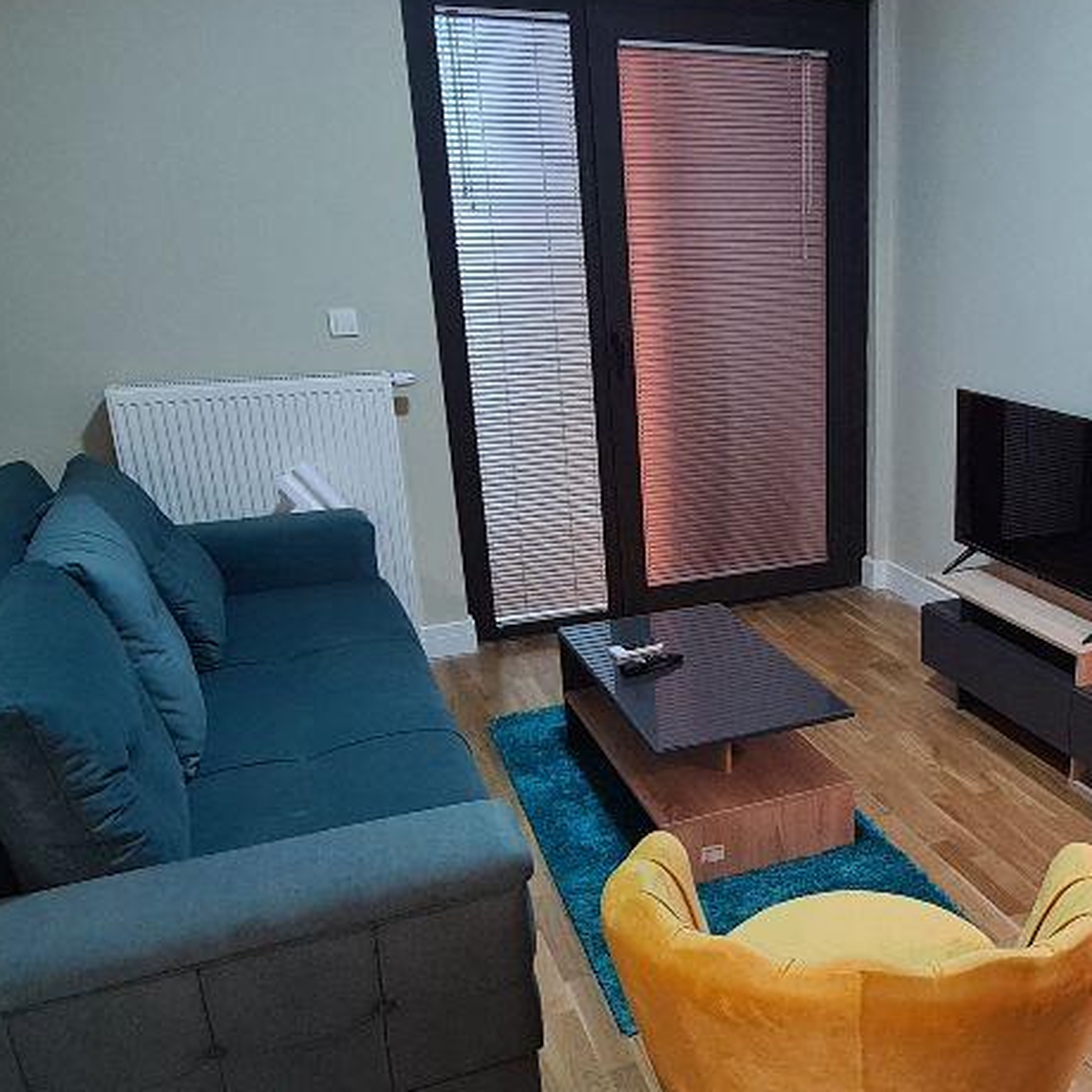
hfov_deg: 51.6
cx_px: 826
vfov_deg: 54.0
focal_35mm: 30
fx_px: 1071
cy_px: 584
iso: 400
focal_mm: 2.2
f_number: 2.2
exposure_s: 1/33
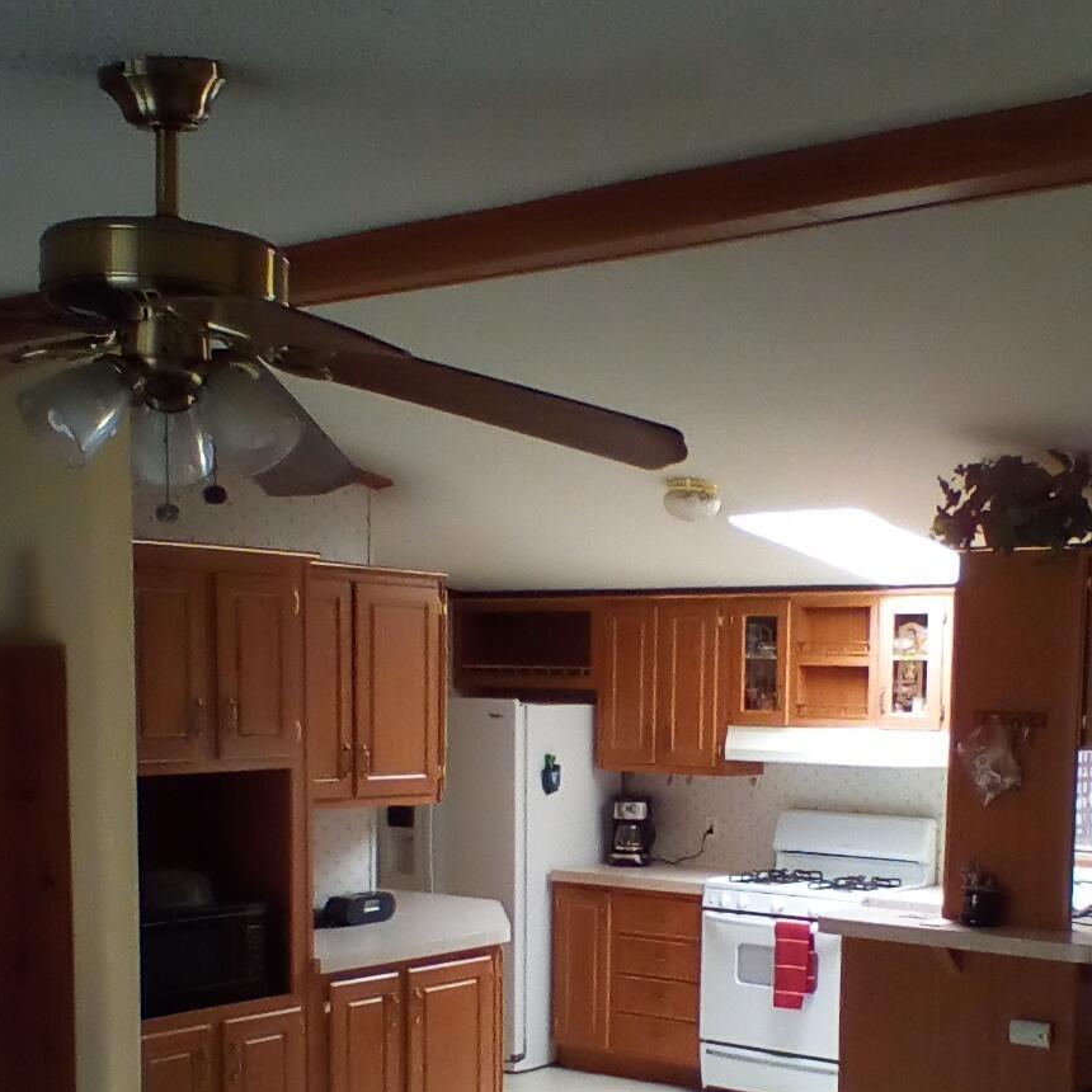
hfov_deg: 33.2
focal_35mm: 51
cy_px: 871
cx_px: 696
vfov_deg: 32.5
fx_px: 1820
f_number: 2.4
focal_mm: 2.38
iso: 129
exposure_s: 1/30
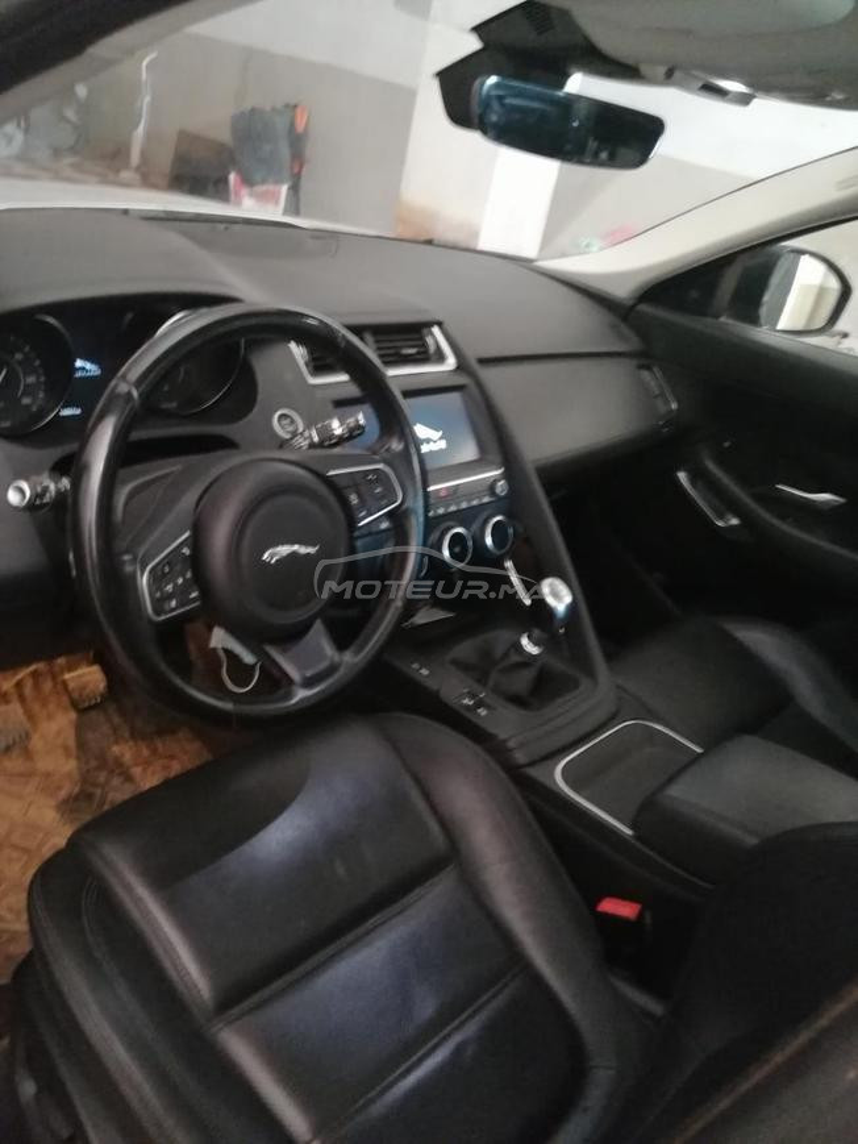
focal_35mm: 27
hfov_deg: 51.4
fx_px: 892
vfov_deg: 65.3
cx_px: 429
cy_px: 572
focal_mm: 3.96
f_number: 1.8
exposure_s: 1/16.7
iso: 640
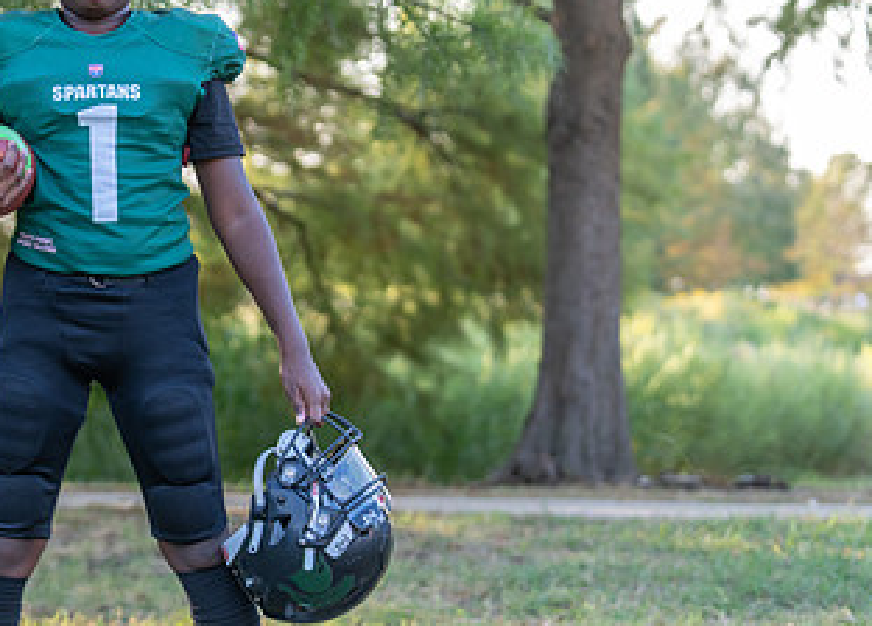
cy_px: 285
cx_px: 85
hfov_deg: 14.1
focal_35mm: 141
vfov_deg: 10.2
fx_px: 3498
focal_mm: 70
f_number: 2.8
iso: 250
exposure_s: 1/320
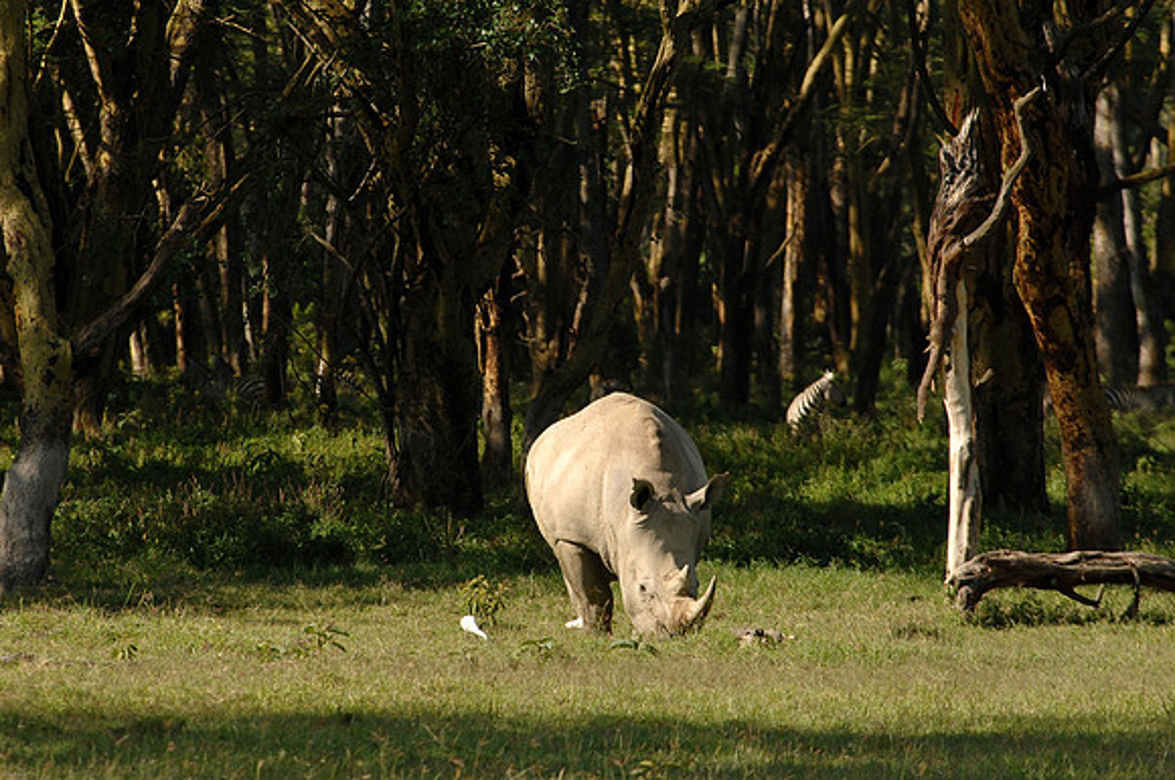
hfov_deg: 4.0
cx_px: 588
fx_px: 16622
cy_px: 390
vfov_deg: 2.7
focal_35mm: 510
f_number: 8
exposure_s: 1/500
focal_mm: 340
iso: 400
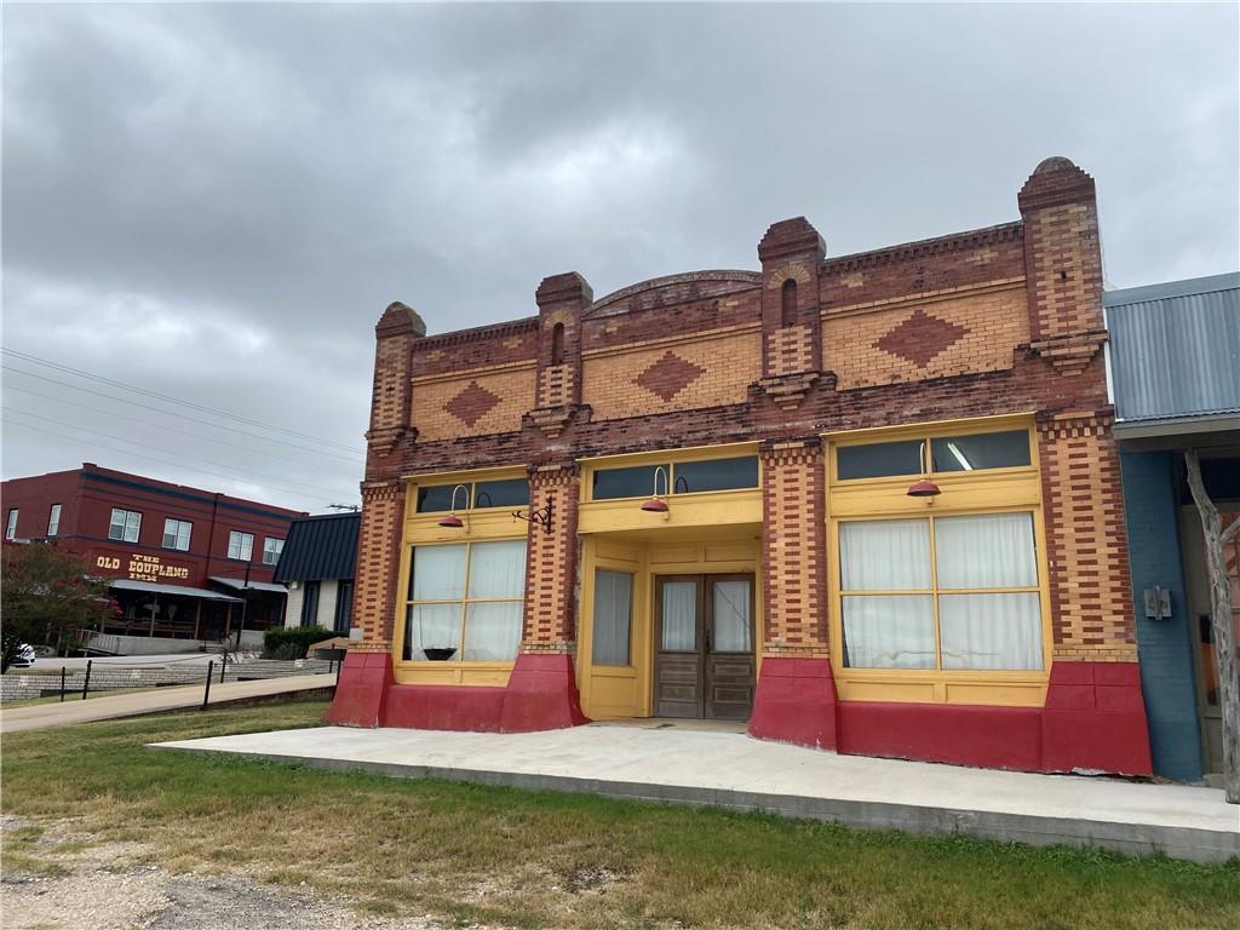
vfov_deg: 53.1
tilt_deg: +13.1
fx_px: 931
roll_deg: -2.1
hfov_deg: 67.3
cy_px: 465
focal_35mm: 26
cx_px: 620
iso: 32
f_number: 1.8
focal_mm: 4.25
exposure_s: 1/1701
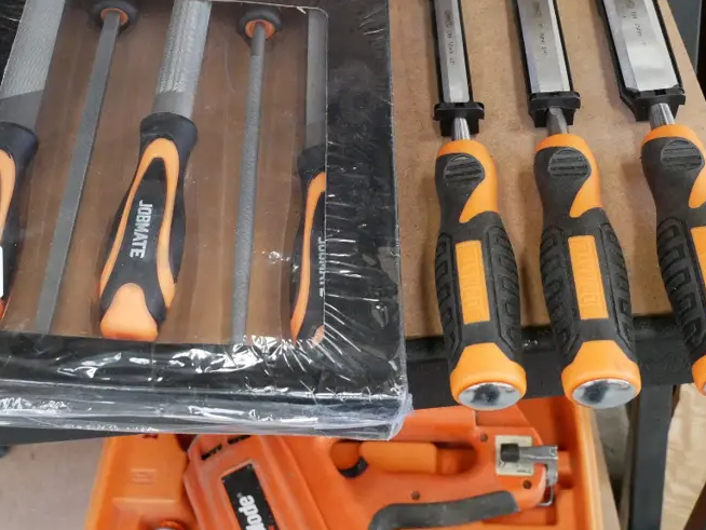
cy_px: 119
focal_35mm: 47
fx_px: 959
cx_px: 316
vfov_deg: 30.3
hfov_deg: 40.4
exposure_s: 1/50
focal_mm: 15
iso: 3200
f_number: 5.6
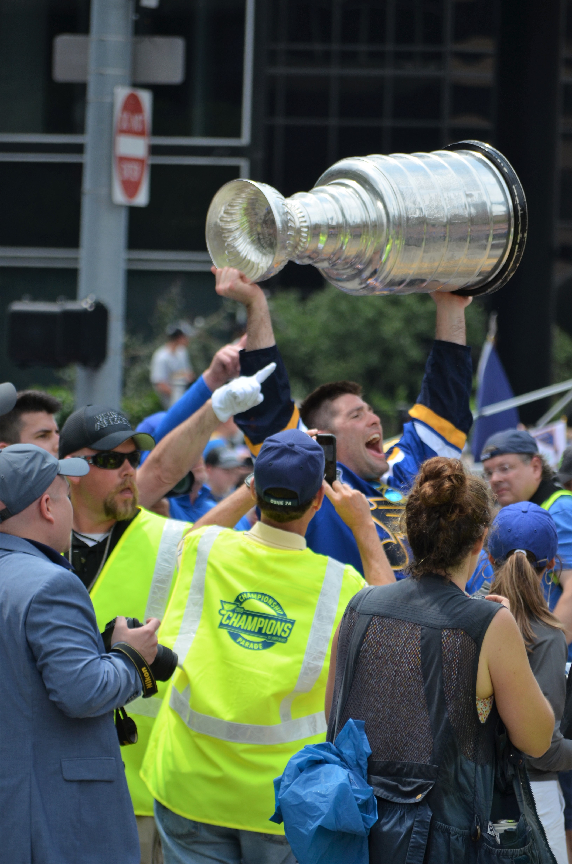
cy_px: 432
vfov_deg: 8.3
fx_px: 5925
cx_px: 286
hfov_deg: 5.5
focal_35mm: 248
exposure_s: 1/1600
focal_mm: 165
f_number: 5.6
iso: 400
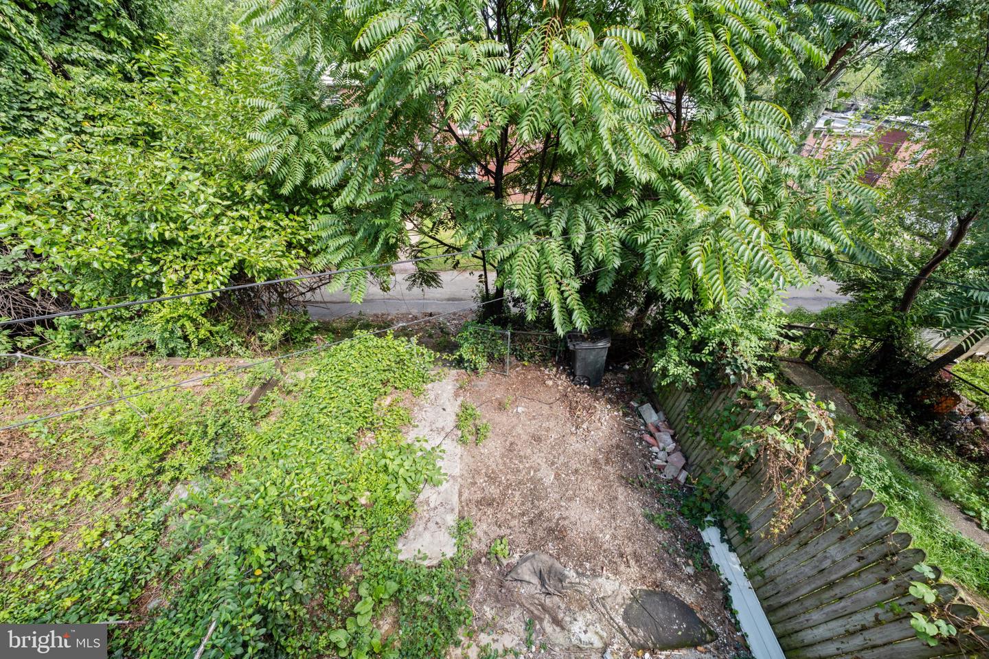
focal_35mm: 12
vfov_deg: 90.0
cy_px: 330
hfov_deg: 112.6
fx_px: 330
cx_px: 494
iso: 125
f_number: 8
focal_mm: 12
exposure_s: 1/125
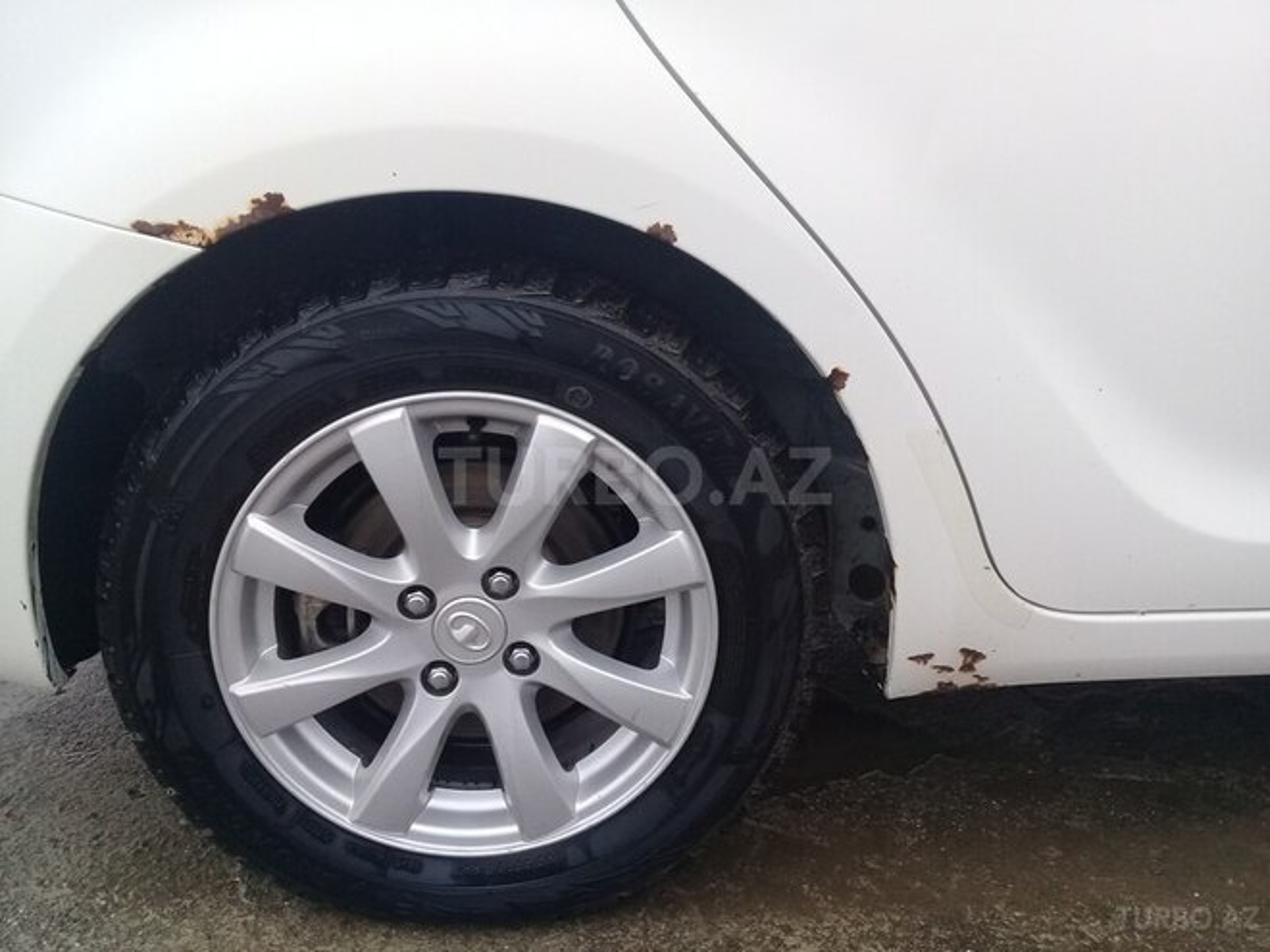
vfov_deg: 45.4
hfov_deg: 58.4
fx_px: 1137
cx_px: 635
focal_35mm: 31
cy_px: 476
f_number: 2.2
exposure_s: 1/100
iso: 100
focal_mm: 3.3
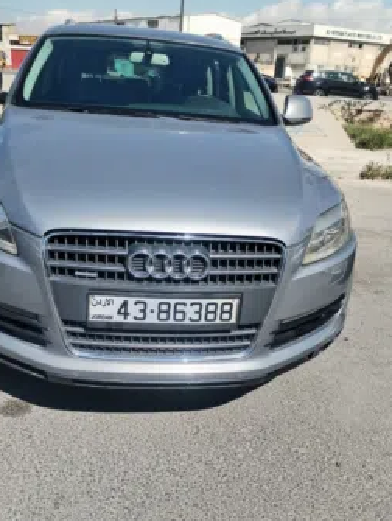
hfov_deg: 45.5
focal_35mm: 31
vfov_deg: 58.2
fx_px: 467
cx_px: 176
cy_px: 283
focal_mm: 4.75
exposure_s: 1/1156
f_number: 1.8
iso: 100
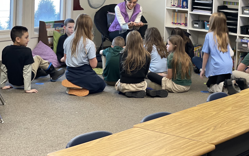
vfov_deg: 14.1
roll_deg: -3.0
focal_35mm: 92
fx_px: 624
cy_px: 29
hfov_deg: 22.5
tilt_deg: -7.1
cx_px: 159
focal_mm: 7.5
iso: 160
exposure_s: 1/40
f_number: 2.2
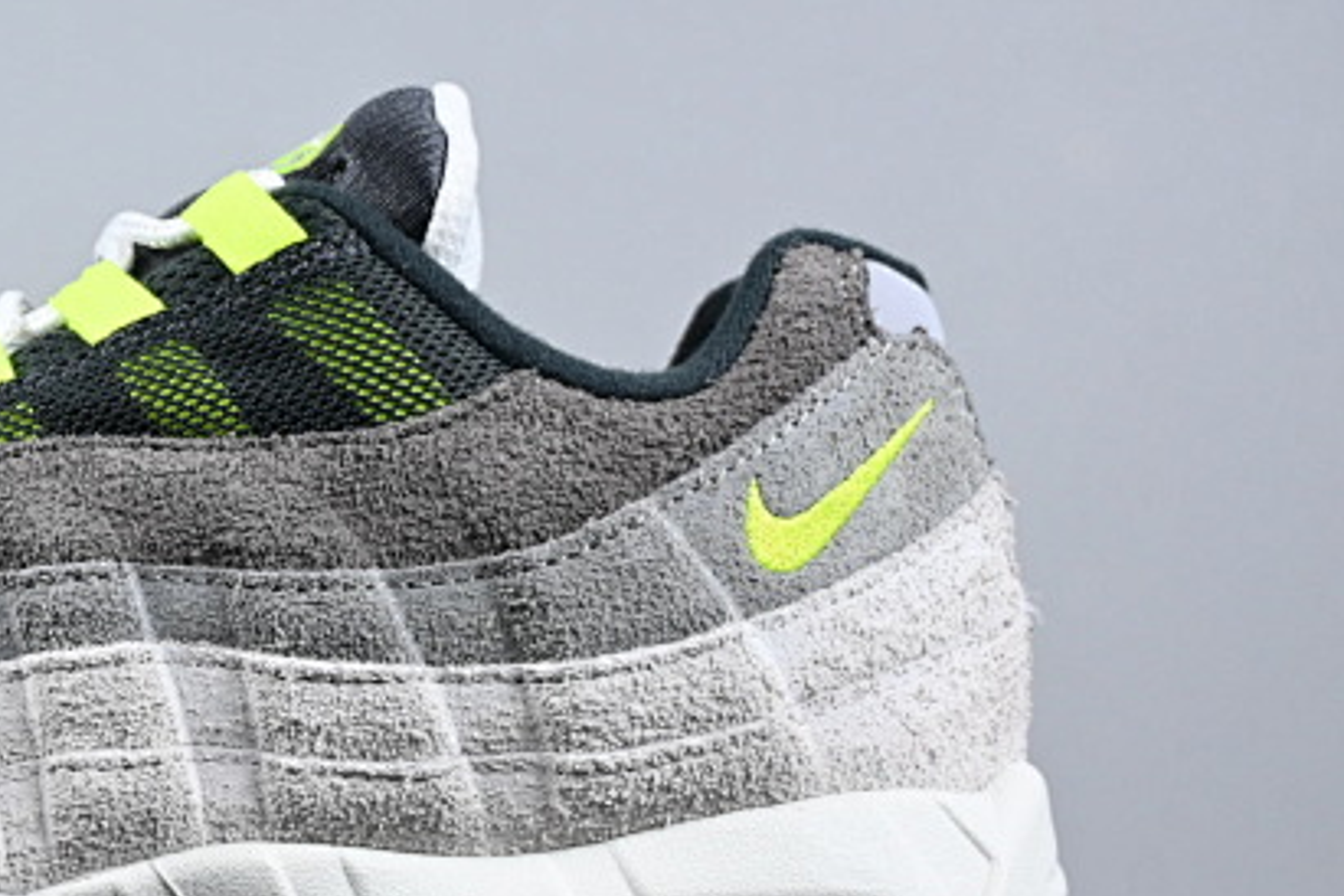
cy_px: 551
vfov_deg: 13.0
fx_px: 3920
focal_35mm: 105
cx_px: 39
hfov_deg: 19.0
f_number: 5.3
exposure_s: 1/125
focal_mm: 36
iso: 450
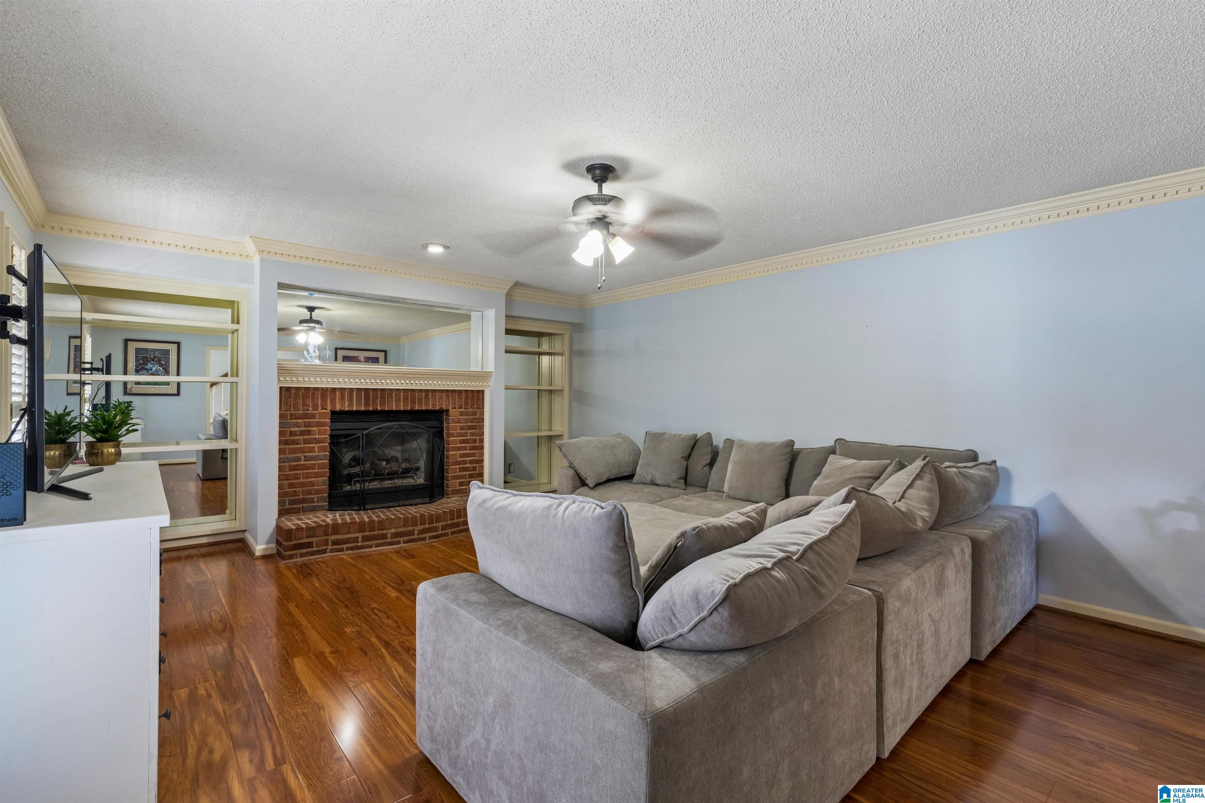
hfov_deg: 96.7
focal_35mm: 16
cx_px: 602
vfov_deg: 73.7
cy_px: 402
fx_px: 536
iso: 640
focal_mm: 16
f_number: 13
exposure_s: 1/2.5
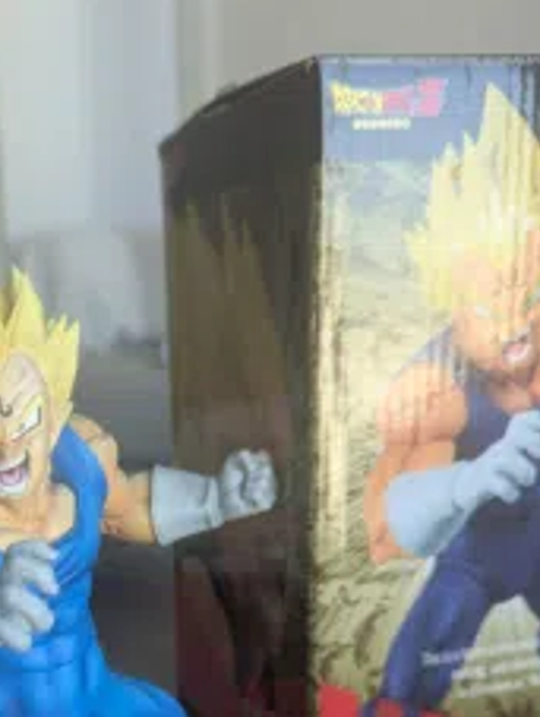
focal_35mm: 42
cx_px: 117
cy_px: 594
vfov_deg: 42.3
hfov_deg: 33.5
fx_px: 871
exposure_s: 1/32.3
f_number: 1.85
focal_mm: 6.81
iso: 55
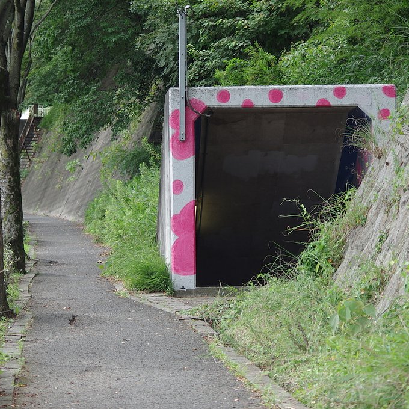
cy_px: 204
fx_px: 2567
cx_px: 241
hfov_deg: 9.1
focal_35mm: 192
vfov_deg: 9.1
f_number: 5.6
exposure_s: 1/160
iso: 200
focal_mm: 100
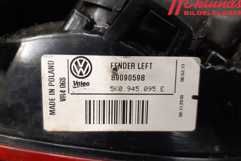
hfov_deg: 65.5
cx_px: 118
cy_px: 88
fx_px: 187
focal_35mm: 28
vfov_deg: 46.4
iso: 200
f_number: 1.7
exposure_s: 1/50
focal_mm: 3.93
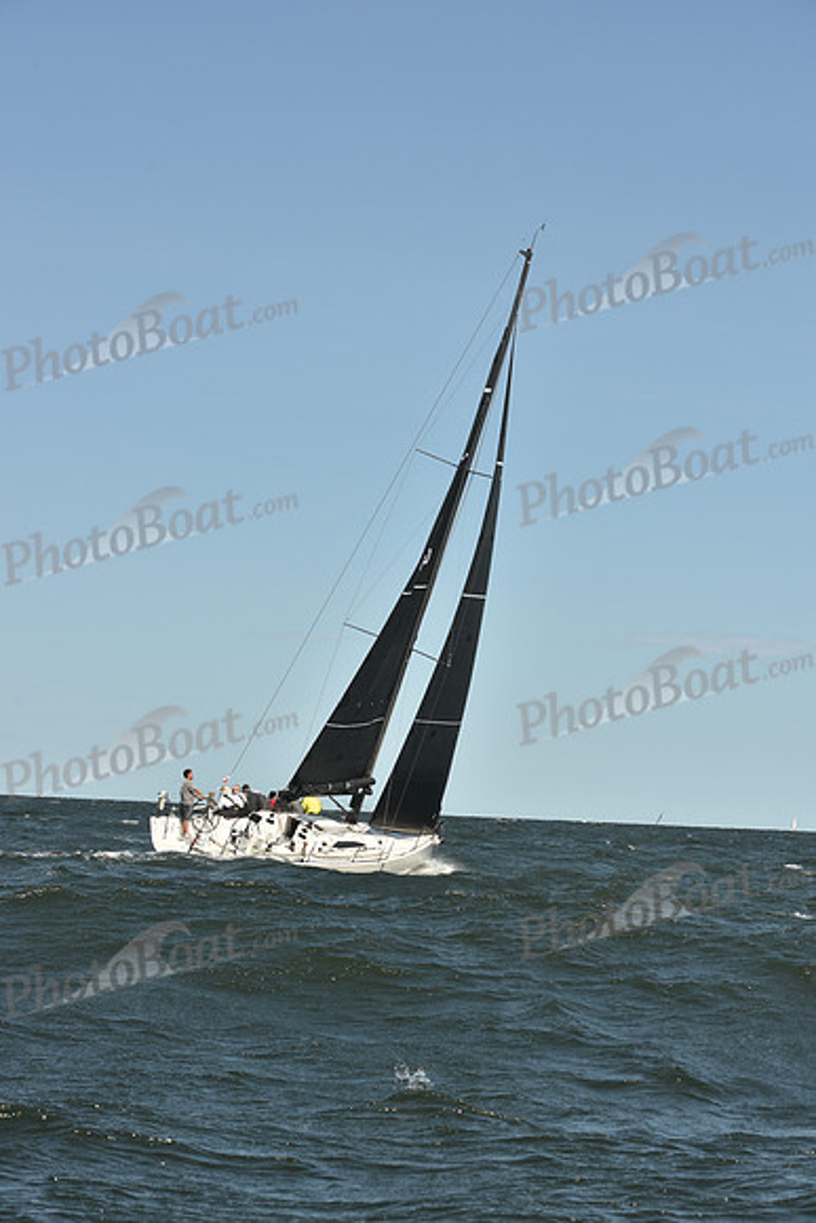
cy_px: 612
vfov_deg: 28.8
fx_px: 2378
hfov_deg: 19.5
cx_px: 408
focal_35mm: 70
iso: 250
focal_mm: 70
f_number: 9
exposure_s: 1/800
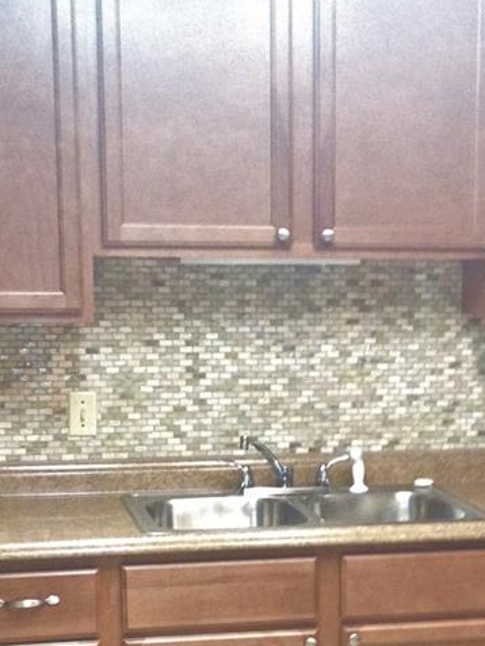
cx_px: 371
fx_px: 1550
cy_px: 493
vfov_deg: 23.3
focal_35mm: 83
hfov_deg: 17.7
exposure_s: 1/20
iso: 250
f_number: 2.4
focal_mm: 4.12
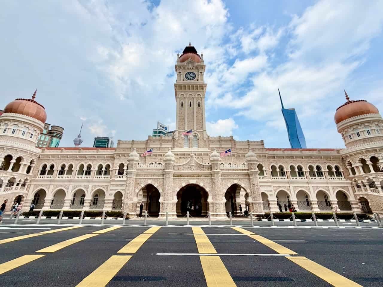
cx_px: 192
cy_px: 144
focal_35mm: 14
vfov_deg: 85.7
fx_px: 155
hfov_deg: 102.1
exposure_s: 1/1087
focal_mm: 2.2
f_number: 2.2
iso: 20
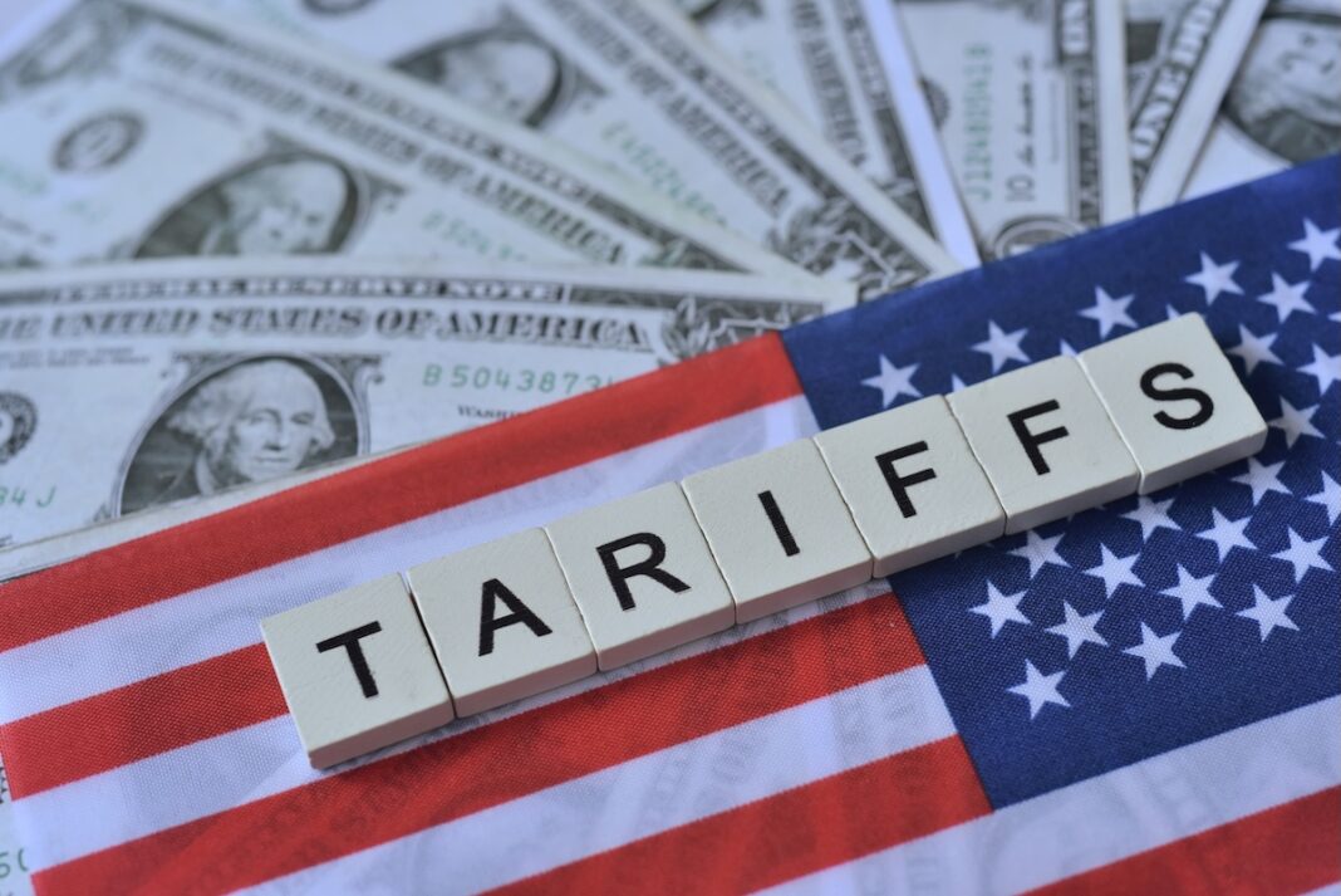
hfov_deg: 33.4
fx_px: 2236
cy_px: 448
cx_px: 670
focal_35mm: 60
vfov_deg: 22.6
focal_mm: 60
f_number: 5
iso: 400
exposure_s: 1/60
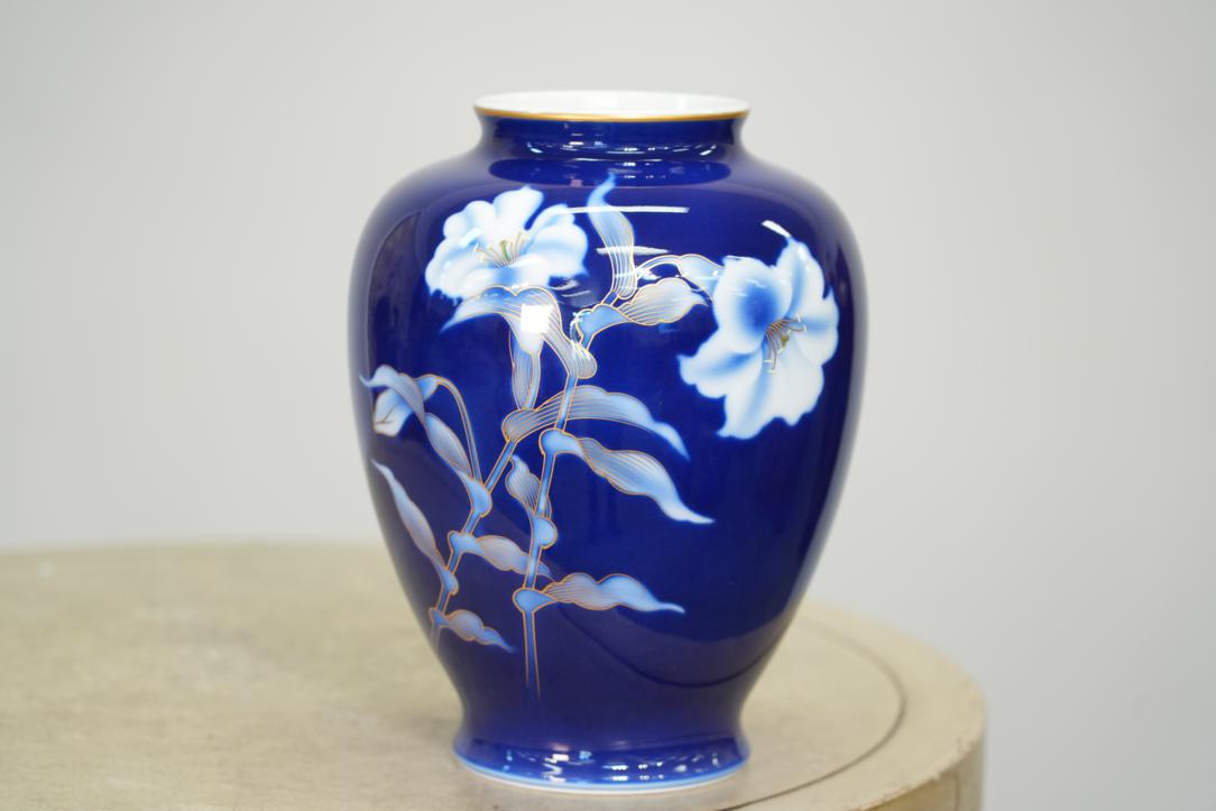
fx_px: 3547
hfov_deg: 19.5
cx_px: 608
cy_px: 406
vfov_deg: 13.0
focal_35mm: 105
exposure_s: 1/125
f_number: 4
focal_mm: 105
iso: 1600
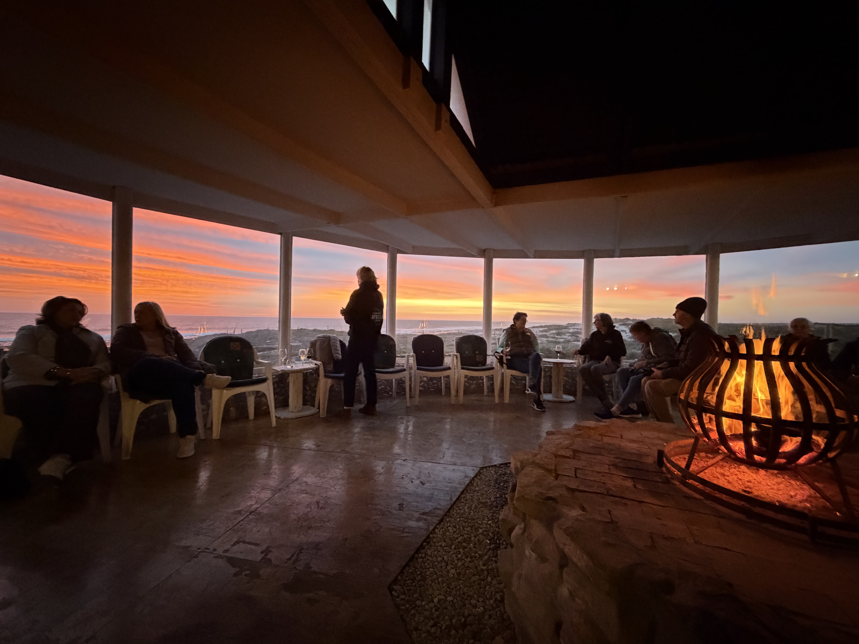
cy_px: 322
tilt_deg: +0.5
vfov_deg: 85.7
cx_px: 430
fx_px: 347
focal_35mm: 14
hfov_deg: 102.1
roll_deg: +0.7
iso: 1250
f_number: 2.2
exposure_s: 1/57
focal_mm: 2.22
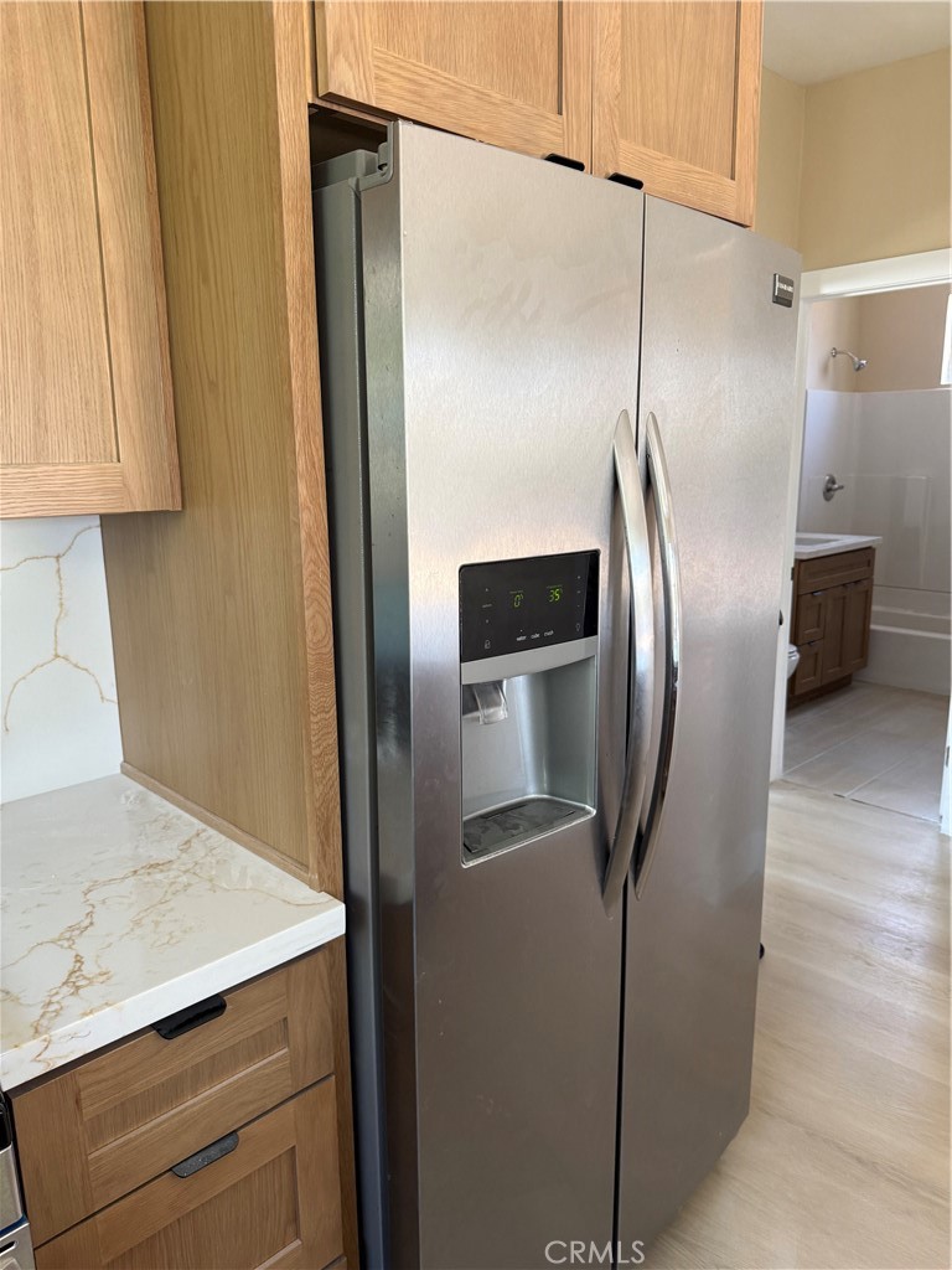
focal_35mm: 24
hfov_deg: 56.8
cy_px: 635
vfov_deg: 71.6
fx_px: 880
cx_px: 476
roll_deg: +0.0
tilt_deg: -10.7
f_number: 1.78
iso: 200
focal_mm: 6.76
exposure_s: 1/101
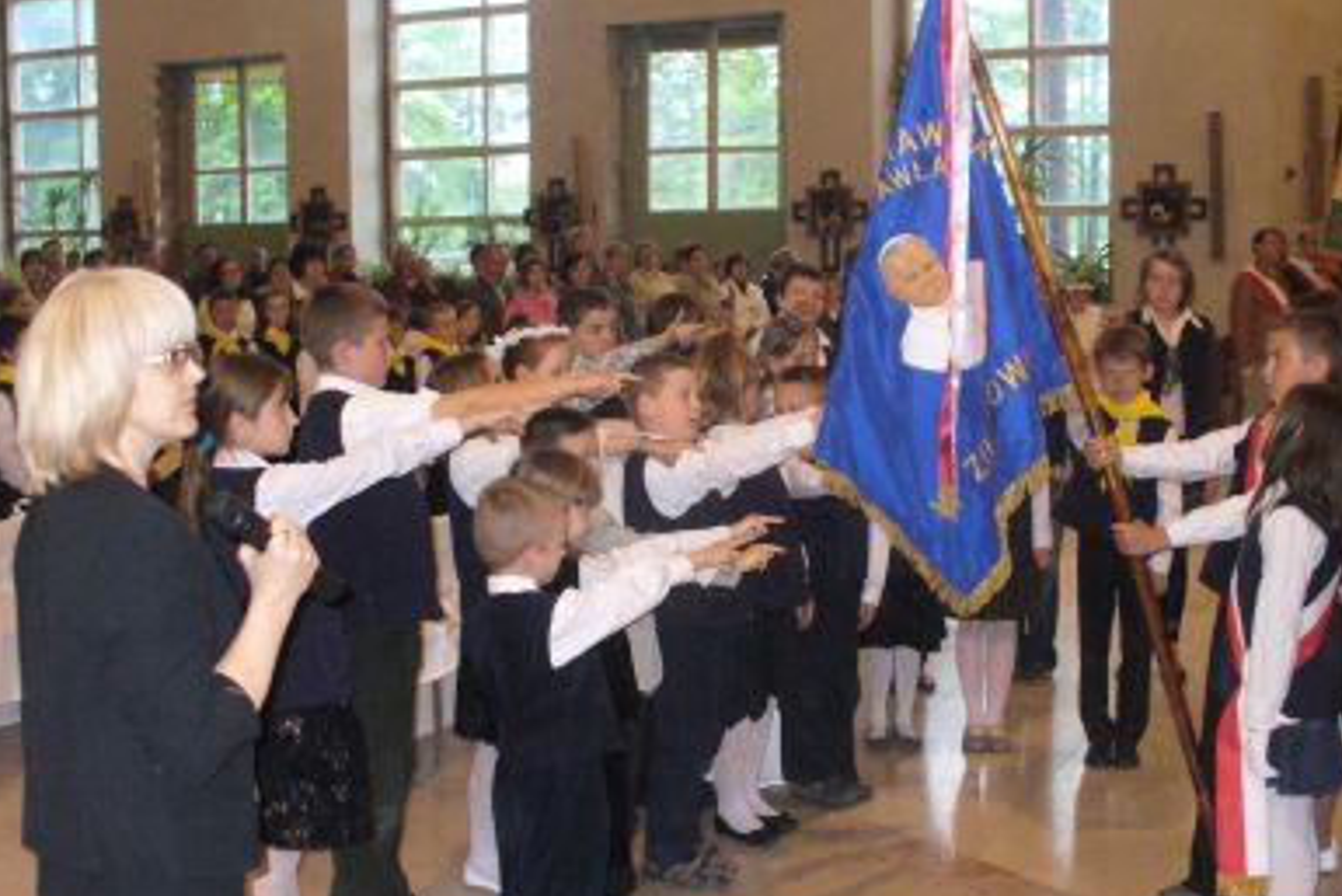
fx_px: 1678
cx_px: 694
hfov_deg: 43.6
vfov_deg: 29.9
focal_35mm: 45
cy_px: 471
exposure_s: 1/30
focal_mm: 6.1
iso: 400
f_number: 2.8
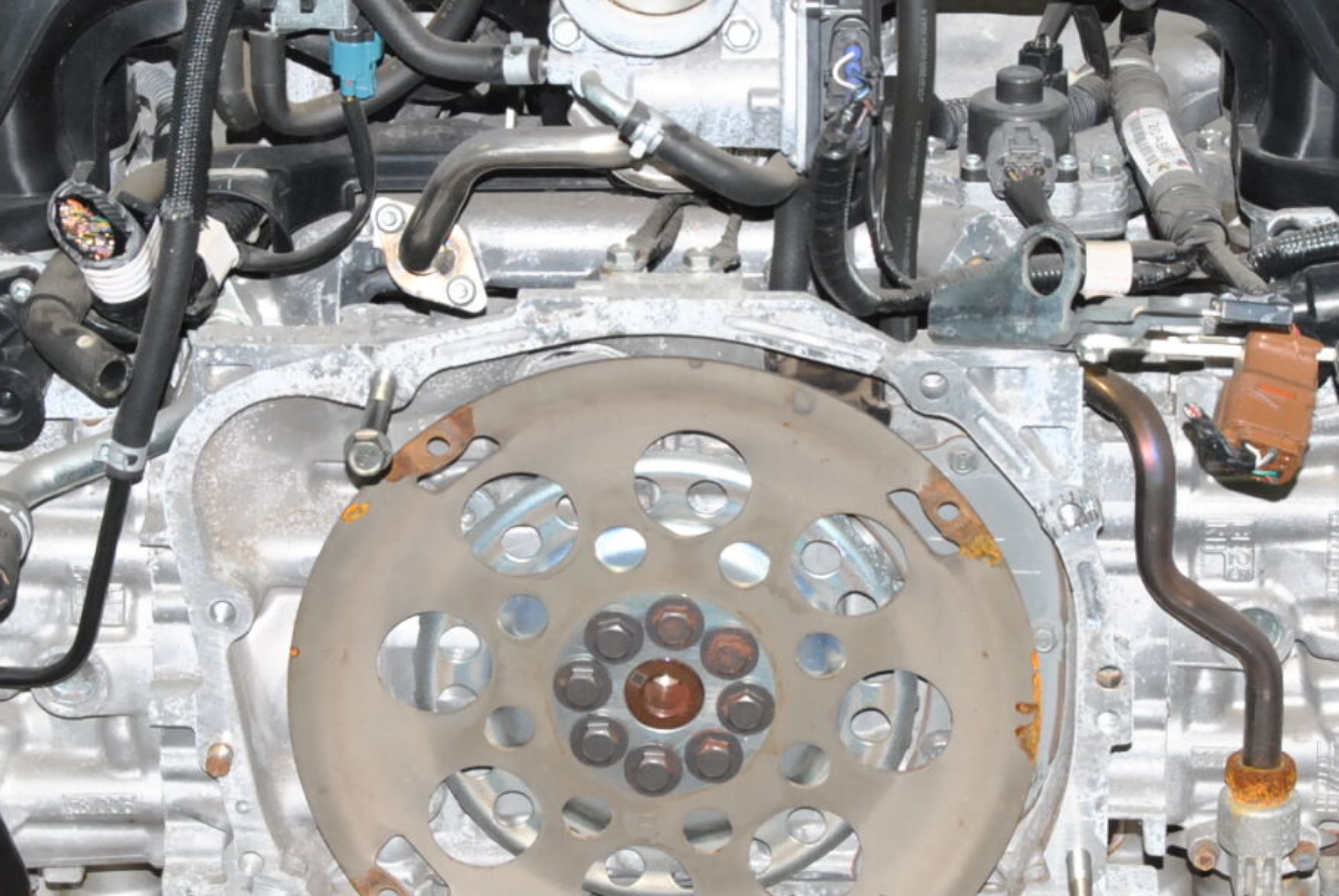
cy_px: 432
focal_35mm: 127
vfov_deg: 10.8
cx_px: 700
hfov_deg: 16.1
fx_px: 4729
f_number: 10
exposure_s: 1/200
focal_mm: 48
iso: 800
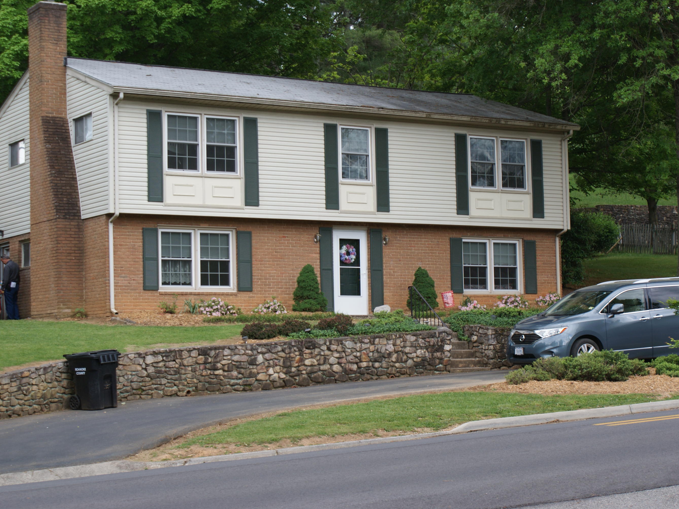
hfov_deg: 24.1
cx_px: 364
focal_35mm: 81
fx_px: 1589
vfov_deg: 18.2
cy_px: 254
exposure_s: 1/80
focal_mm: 50
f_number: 7.1
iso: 100
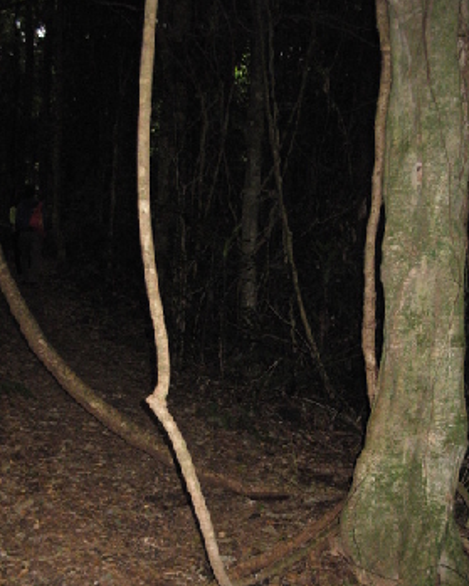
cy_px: 396
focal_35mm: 51
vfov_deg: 36.2
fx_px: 885
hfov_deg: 29.7
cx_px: 256
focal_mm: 6.3
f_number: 2.9
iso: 400
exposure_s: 1/161
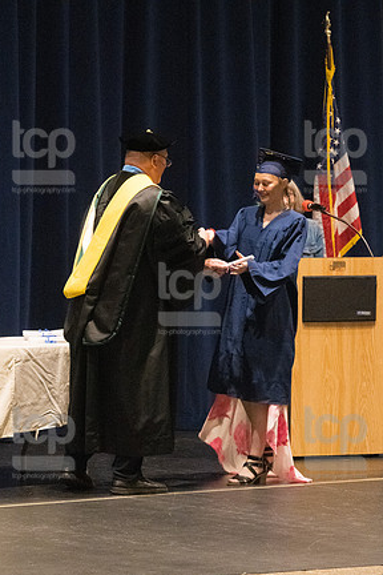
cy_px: 298
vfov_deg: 9.8
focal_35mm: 210
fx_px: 3351
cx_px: 190
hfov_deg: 6.5
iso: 8000
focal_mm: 135
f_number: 4.5
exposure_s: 1/250
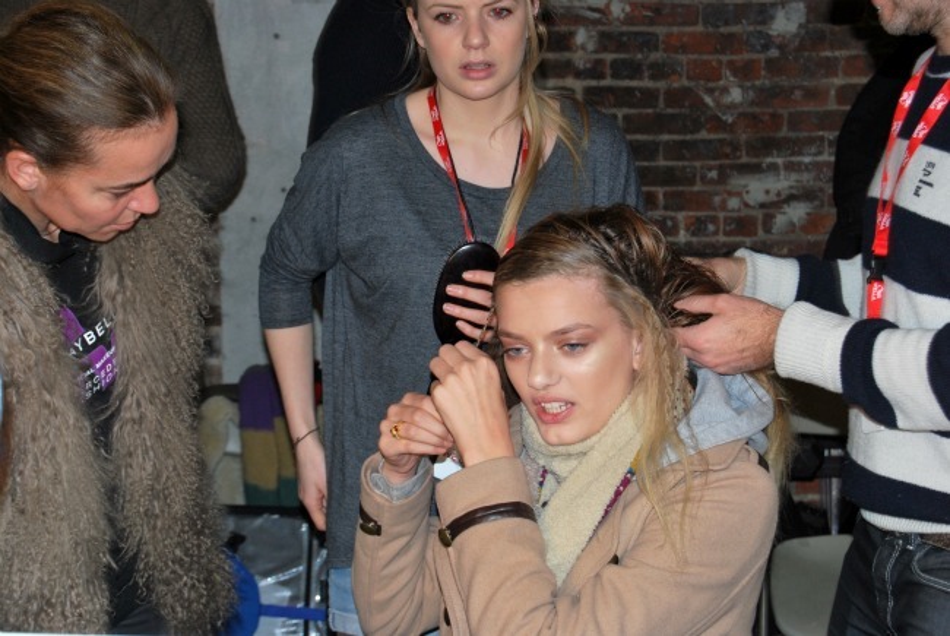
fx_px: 2179
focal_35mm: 82
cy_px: 318
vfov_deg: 16.6
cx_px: 475
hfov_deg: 24.6
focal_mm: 55
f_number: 5.6
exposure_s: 1/60
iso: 200
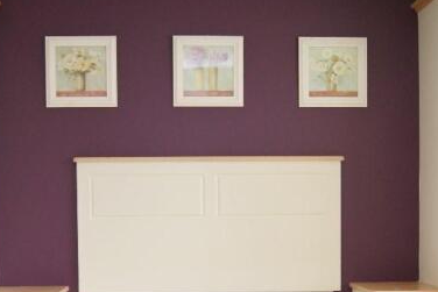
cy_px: 241
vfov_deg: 28.0
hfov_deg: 41.9
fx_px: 572
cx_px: 199
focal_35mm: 47
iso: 400
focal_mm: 18
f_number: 3.5
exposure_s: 1/60
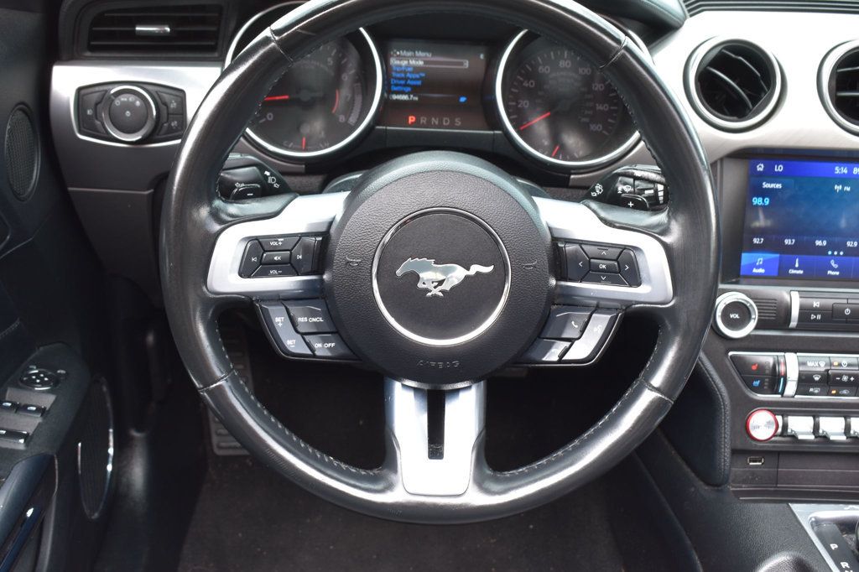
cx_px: 430
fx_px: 1109
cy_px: 286
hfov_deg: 42.3
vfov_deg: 28.9
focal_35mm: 46
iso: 400
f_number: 7.1
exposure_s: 1/30
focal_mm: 31
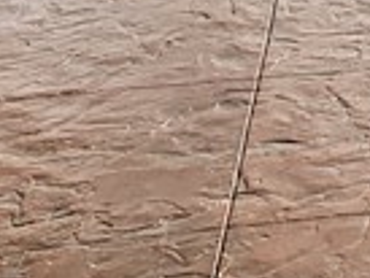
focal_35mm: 187
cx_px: 772
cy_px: -645
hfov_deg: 9.7
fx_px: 2001
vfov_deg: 6.9
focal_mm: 7
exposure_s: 1/288
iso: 20
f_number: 1.8
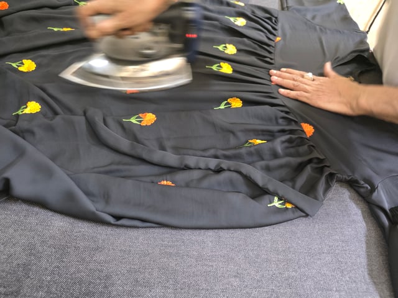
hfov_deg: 73.9
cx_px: 199
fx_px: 264
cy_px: 149
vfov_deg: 58.9
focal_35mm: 23
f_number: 1.7
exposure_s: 1/25
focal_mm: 6.3
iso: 1250
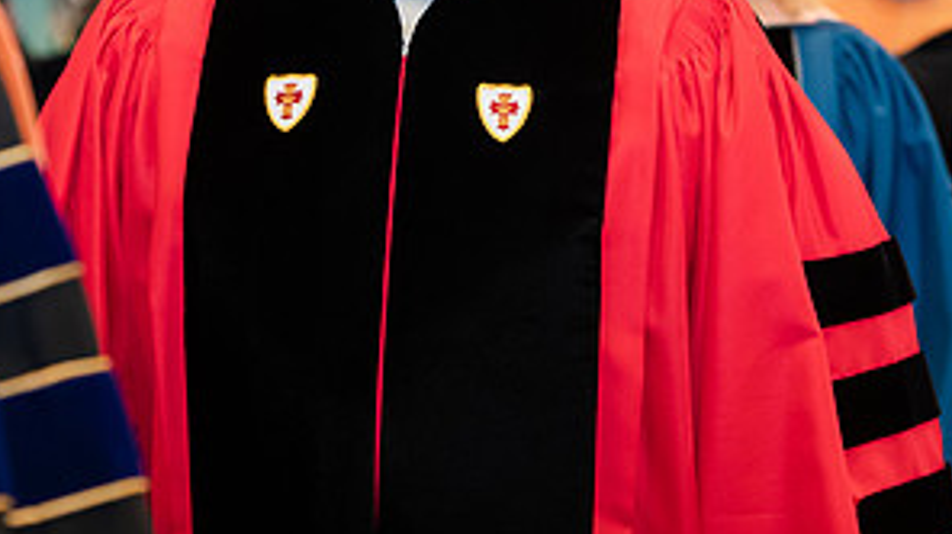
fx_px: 5701
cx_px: 476
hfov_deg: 9.5
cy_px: -69
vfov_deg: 5.3
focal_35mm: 226
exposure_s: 1/200
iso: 2000
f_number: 3.5
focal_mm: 110
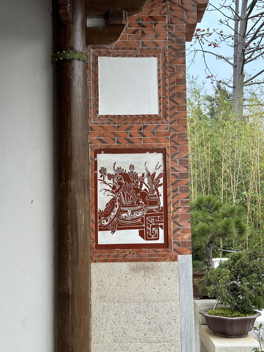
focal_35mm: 48
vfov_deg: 39.7
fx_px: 488
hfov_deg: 30.3
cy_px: 176
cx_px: 132
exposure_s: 1/101
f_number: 1.78
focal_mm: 6.86
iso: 80
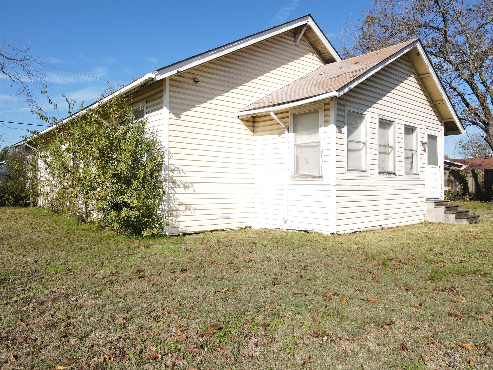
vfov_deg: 56.8
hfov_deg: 71.6
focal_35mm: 24
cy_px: 185
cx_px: 246
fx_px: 342
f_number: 2.8
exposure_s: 1/640
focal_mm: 4.5
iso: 100
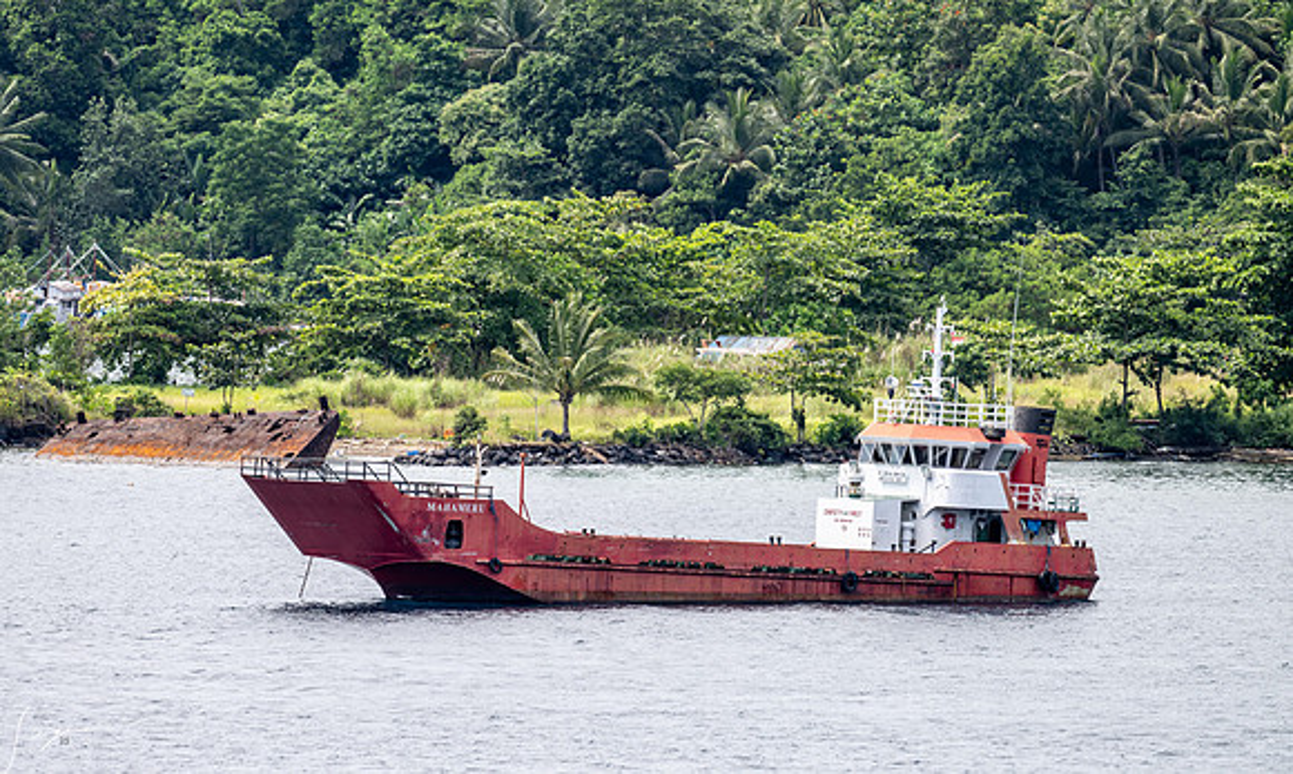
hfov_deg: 4.4
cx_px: 528
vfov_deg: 2.6
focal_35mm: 488
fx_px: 16991
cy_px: 473
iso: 320
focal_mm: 400
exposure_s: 1/500
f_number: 8
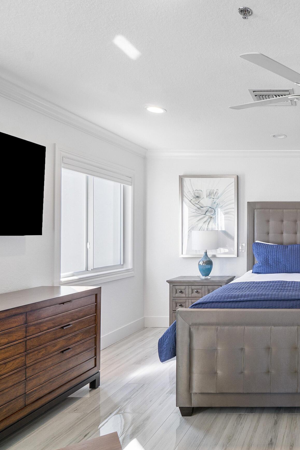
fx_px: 325
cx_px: 323
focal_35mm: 26
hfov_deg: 40.8
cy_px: 232
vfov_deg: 69.4
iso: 160
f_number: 11
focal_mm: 10
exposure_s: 1/13
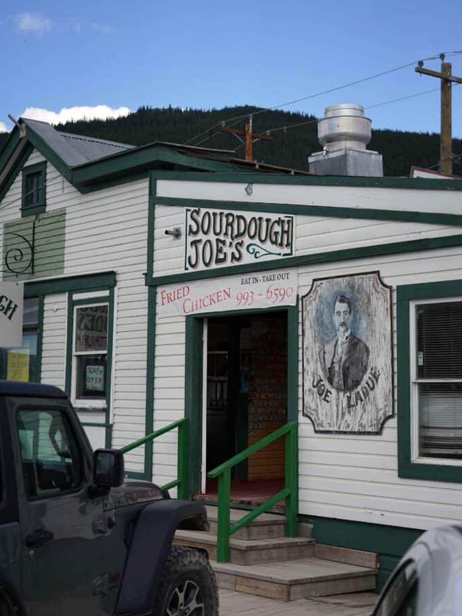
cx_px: 232
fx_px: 1032
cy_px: 294
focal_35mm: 58
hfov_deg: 25.2
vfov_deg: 33.2
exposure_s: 1/4000
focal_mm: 53
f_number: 4
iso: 640
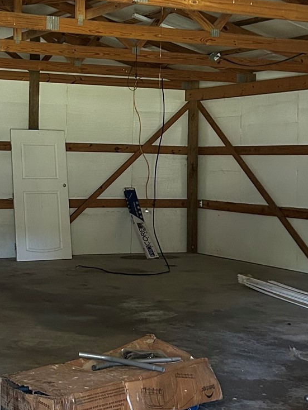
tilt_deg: +0.4
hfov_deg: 21.2
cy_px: 149
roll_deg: -0.8
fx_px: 806
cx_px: 35
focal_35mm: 68
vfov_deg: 28.4
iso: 500
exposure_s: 1/60
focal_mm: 5.7
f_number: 1.5
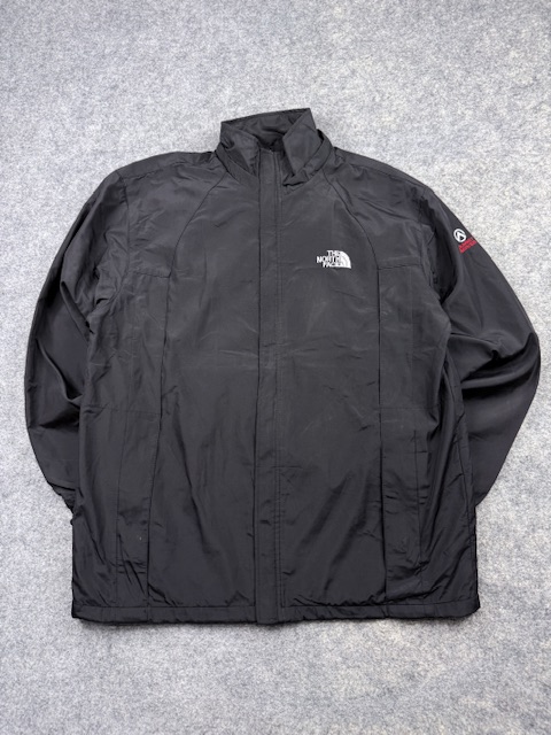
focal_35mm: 24
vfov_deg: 71.6
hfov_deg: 56.8
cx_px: 276
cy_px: 368
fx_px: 509
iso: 125
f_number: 1.78
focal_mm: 6.76
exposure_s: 1/100
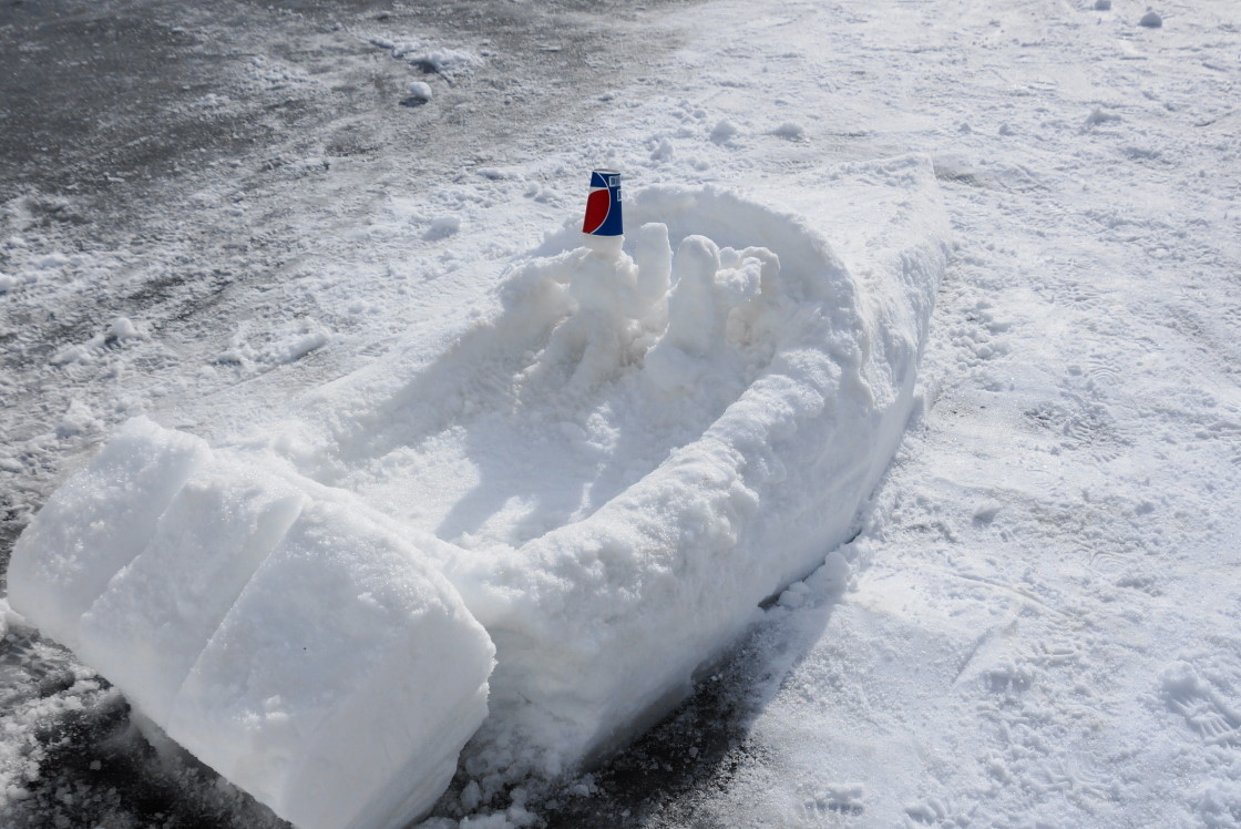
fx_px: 1311
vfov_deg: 35.1
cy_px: 414
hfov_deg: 50.7
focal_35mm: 38
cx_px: 620
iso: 100
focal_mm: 18
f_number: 8
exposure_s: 1/400
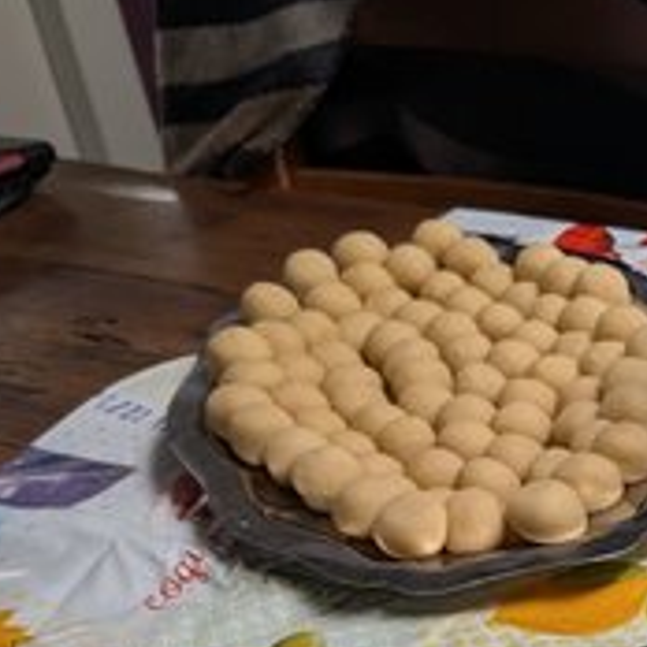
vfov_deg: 21.1
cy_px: 703
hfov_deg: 18.6
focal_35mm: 78
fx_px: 1649
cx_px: 1071
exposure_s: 1/146
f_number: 1.68
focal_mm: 6.9
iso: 127
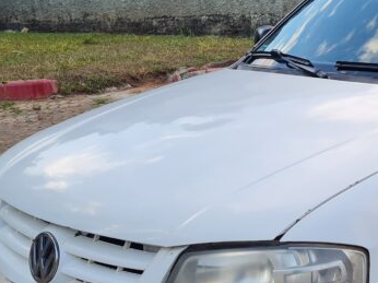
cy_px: 167
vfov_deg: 19.1
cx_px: 406
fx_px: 840
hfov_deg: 23.9
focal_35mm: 77
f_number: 1.8
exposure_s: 1/329
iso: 50
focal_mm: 5.4
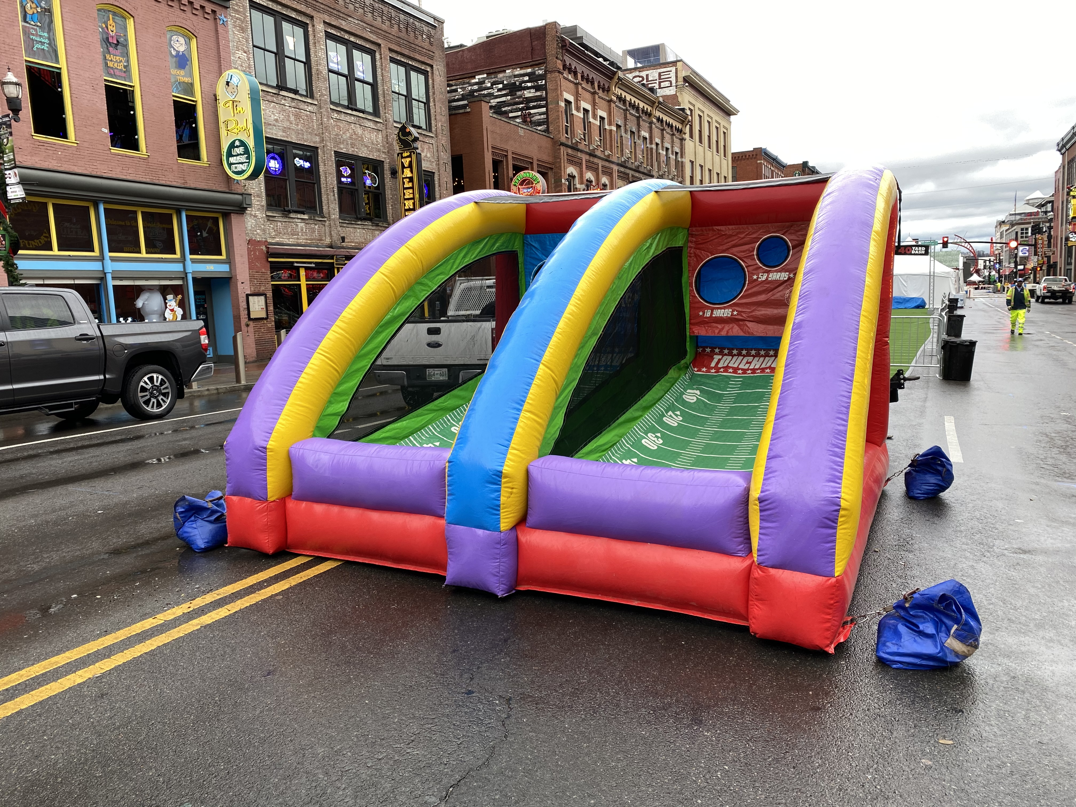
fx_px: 808
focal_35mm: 26
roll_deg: +2.4
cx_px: 538
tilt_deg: -6.5
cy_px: 404
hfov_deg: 67.3
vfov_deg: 53.1
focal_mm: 4.25
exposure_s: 1/120
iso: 32
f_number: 1.8
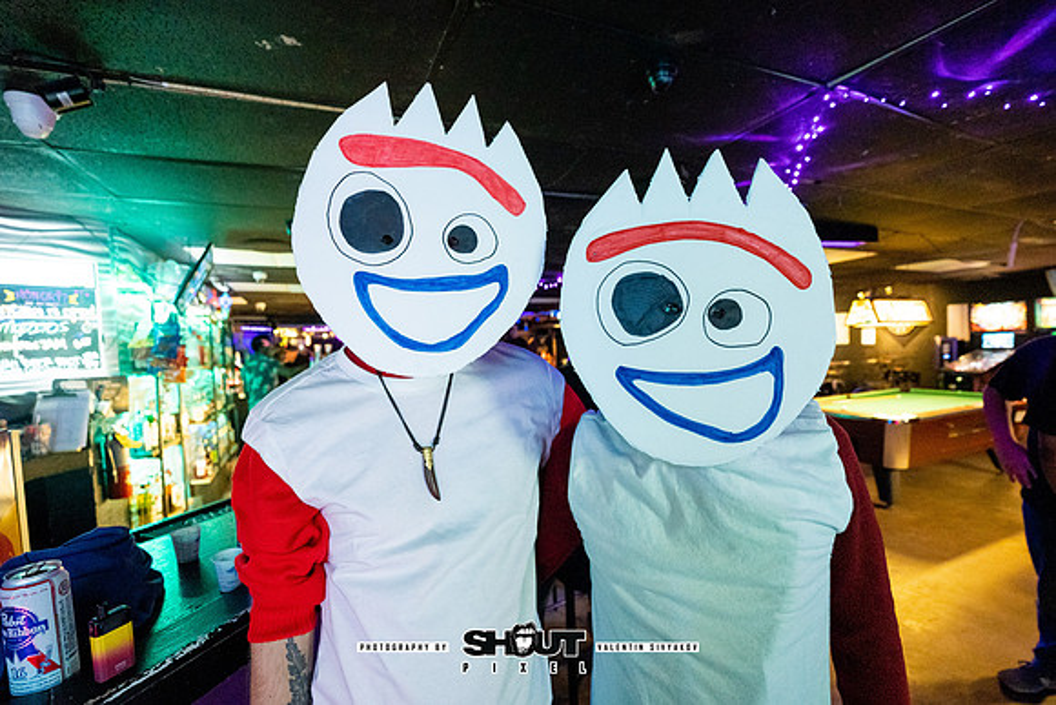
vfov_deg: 75.8
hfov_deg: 98.8
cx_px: 528
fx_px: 453
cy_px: 352
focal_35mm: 15
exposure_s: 1/160
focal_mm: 14
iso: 3200
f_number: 2.8
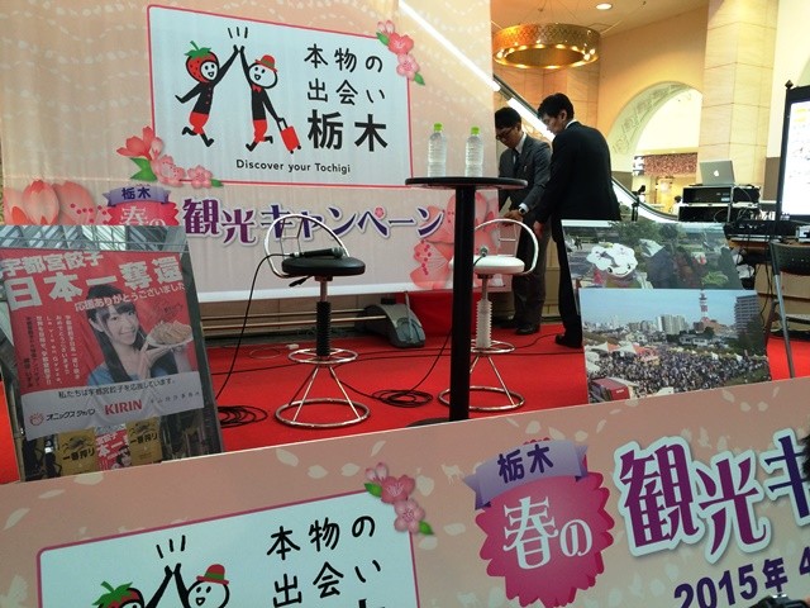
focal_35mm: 29
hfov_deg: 61.7
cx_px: 405
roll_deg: -1.1
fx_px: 679
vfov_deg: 48.2
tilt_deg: -7.5
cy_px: 304
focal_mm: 4.15
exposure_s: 1/30
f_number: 2.2
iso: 100
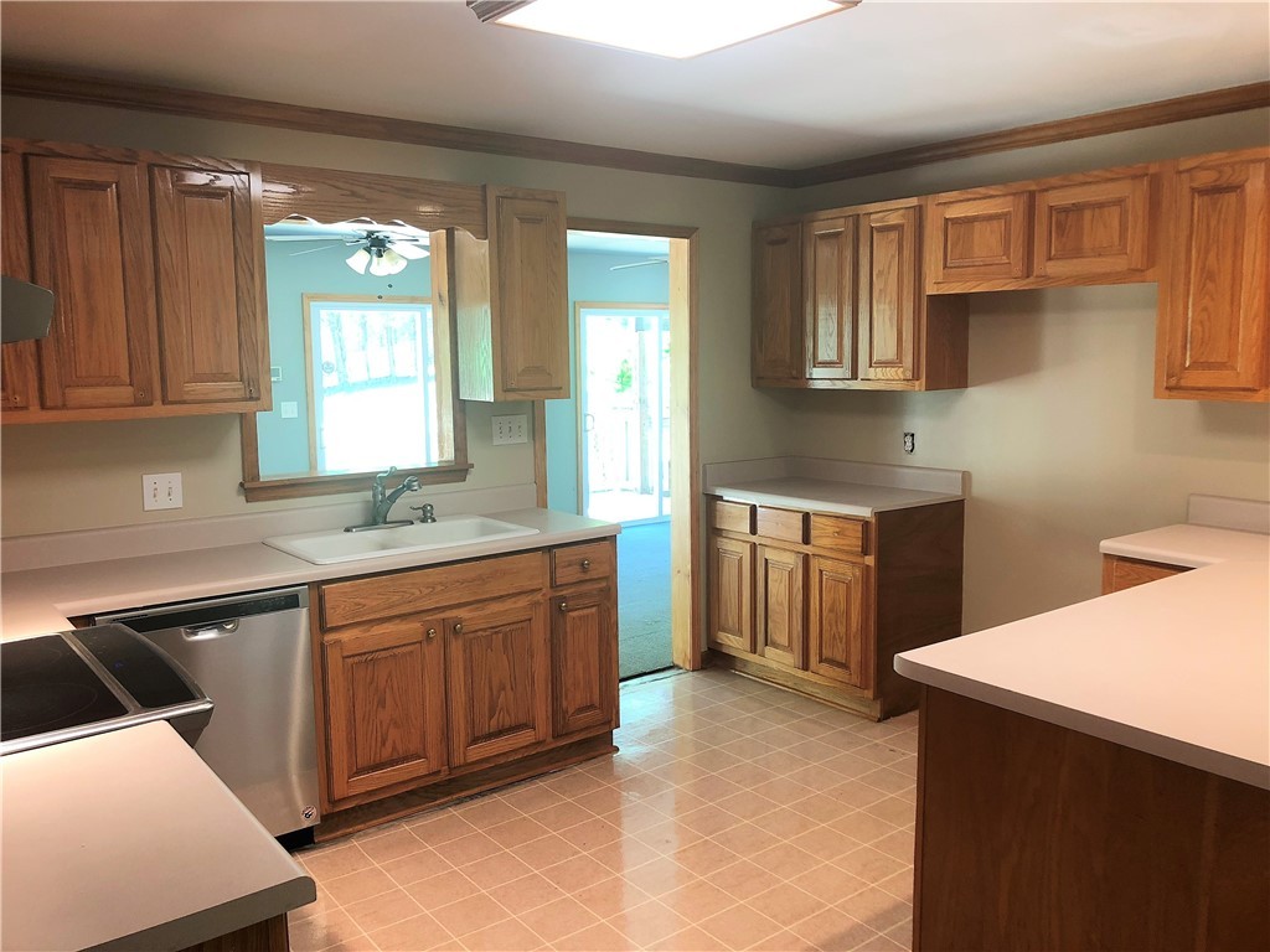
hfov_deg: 61.7
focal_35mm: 29
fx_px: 1064
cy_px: 476
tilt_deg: -6.4
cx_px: 635
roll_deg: +0.4
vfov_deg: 48.2
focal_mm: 3.99
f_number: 1.8
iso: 40
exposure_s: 1/20
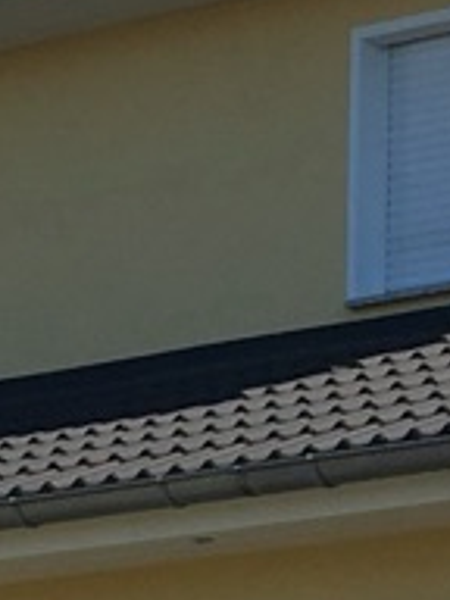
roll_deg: +0.3
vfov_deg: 8.2
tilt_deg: +10.1
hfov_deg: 6.0
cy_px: 484
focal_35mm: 242
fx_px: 4195
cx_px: 944
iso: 25
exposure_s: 1/962
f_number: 2.2
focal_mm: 4.15
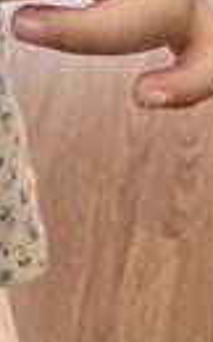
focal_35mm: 212
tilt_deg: -15.5
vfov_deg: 8.5
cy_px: -631
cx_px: -405
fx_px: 1973
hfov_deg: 5.8
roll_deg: -3.6
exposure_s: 1/124
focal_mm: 5.1
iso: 50
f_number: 1.6
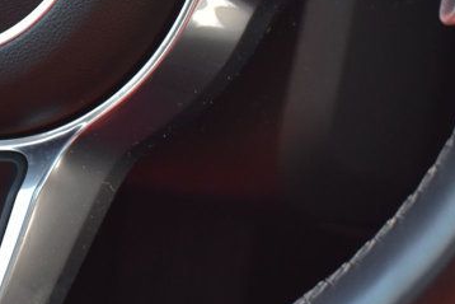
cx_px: 10
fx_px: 1517
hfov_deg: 16.7
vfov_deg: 11.3
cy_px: -23
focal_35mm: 120
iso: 640
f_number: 6.3
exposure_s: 1/15
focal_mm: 28
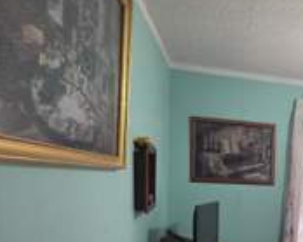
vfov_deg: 39.5
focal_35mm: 35
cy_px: 212
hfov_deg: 41.8
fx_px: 314
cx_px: 327
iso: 320
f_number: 2.2
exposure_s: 1/60
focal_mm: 2.2
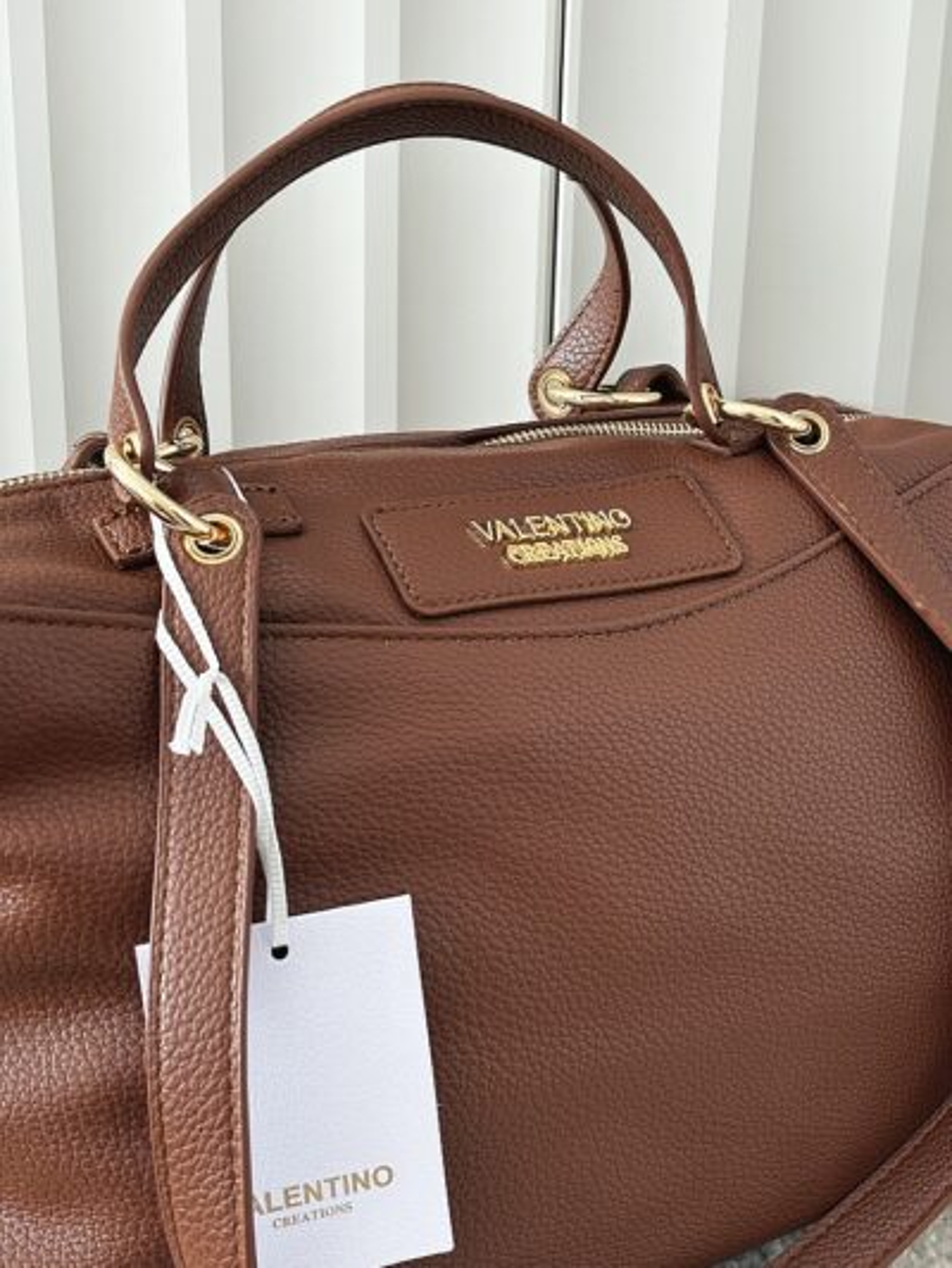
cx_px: 476
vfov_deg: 36.8
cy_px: 634
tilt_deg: -18.0
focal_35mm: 52
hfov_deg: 28.0
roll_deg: -1.3
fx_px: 1906
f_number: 1.6
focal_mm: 5.96
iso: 50
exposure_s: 1/122
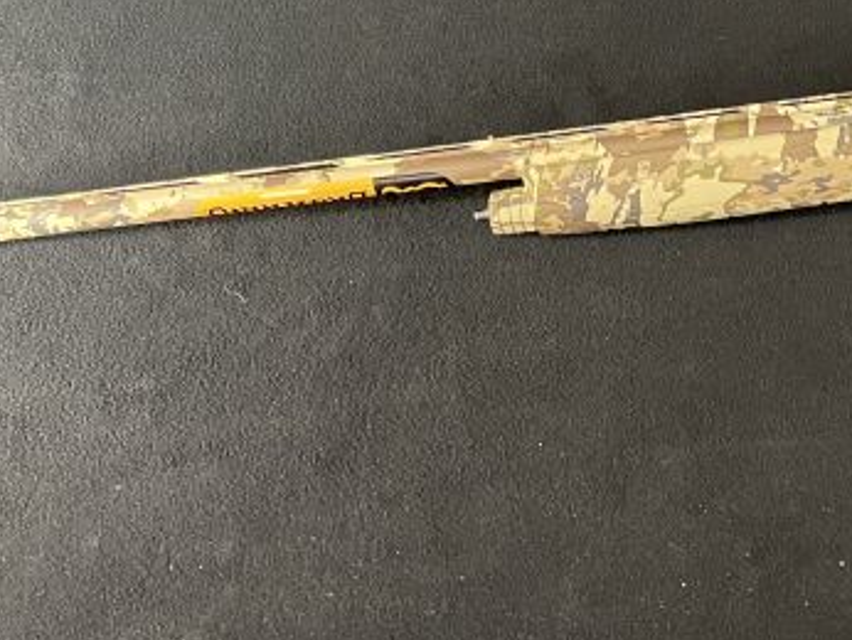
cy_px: -90
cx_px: 862
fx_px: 1601
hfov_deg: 27.9
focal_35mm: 65
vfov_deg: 21.3
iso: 500
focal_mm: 5.1
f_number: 1.6
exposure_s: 1/60
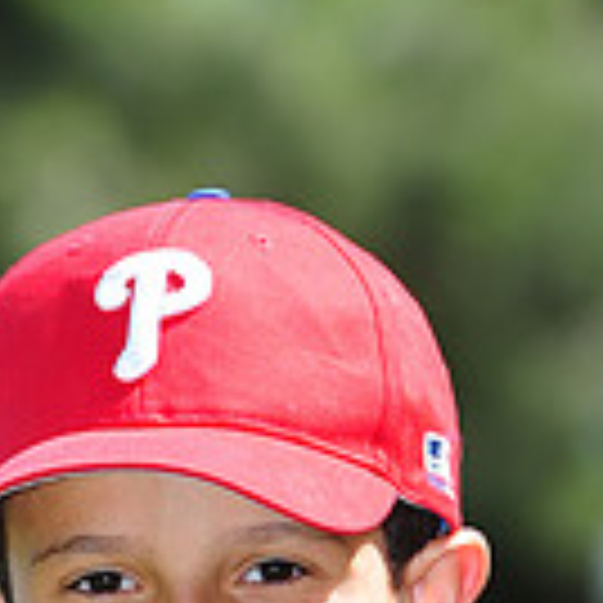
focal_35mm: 737
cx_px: 270
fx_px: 14525
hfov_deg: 2.4
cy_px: 990
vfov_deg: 2.4
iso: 200
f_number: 6.3
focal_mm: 200
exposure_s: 1/320
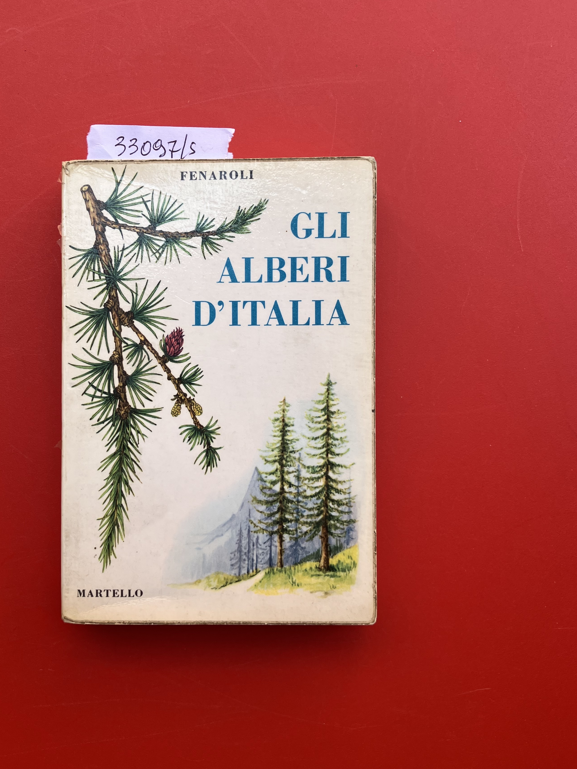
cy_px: 361
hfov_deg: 42.9
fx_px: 733
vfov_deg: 55.3
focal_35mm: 33
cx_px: 252
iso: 25
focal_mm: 3.99
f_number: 1.8
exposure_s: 1/264
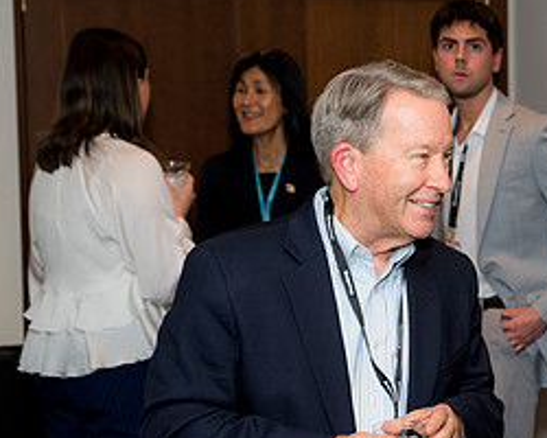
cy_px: 260
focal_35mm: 105
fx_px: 1700
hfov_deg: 17.6
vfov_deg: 14.7
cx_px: 615
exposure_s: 1/125
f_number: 5
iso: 800
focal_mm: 48
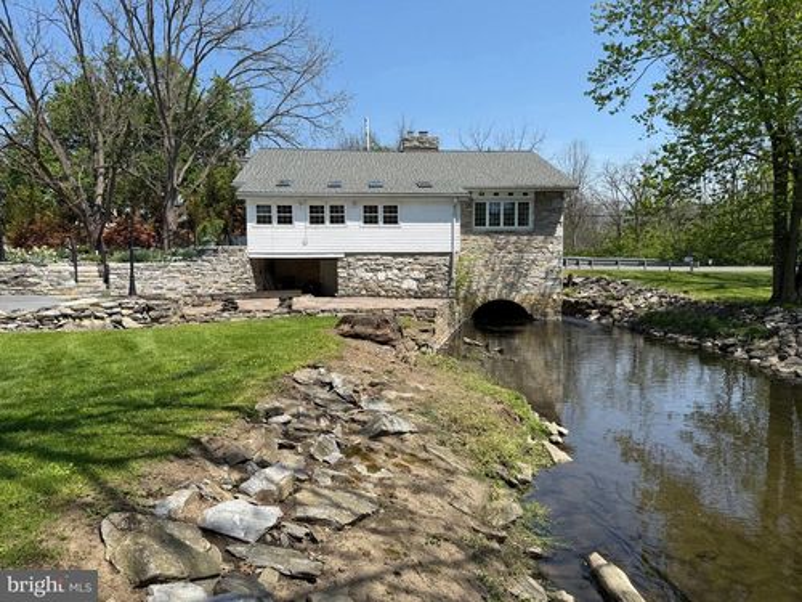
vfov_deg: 56.8
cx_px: 401
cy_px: 301
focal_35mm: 24
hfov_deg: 71.6
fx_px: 556
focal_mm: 6.76
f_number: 1.78
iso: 80
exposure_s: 1/3759
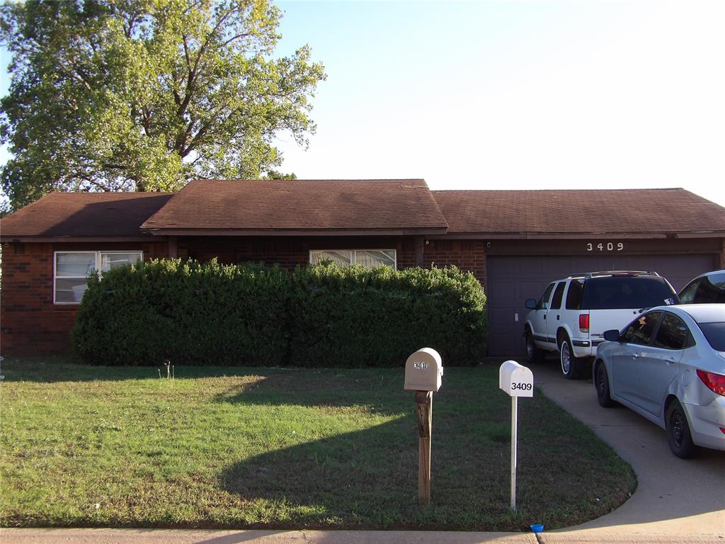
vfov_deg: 36.8
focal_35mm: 39
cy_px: 272
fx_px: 817
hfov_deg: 47.9
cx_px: 362
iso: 100
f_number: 3.7
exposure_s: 1/233
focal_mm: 7
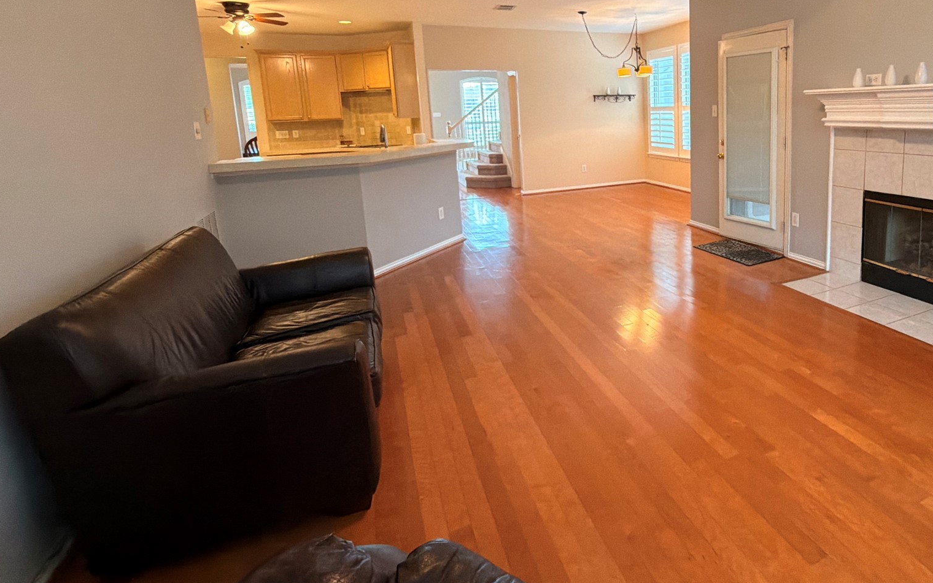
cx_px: 611
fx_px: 509
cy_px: 180
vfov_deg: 57.9
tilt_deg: -7.7
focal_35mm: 20
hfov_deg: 82.6
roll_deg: +2.8
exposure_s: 1/60
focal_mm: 2.22
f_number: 2.2
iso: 400
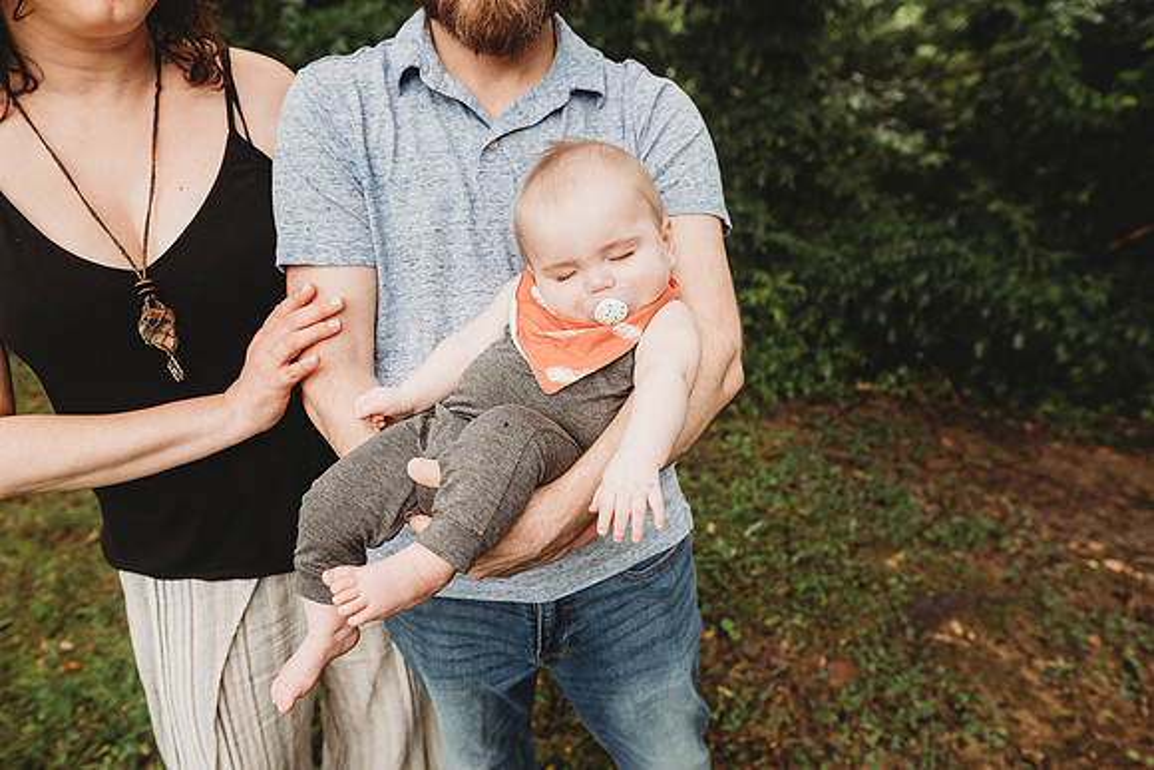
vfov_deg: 53.2
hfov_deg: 73.7
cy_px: 385
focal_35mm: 24
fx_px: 769
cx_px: 577
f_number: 3.5
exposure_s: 1/160
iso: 400
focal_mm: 24
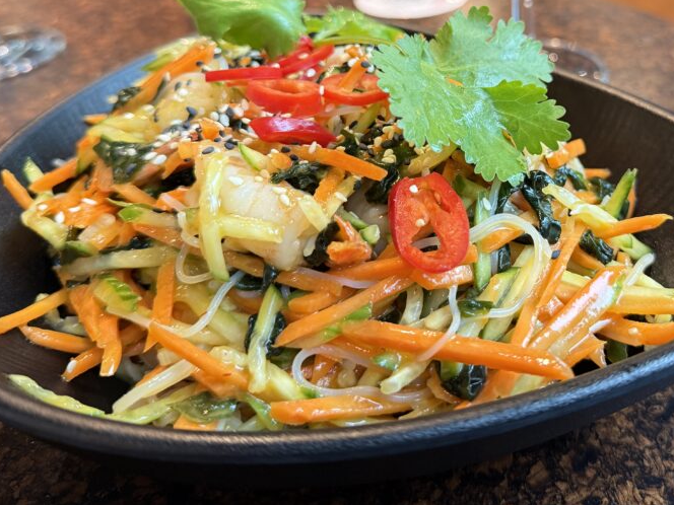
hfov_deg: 49.0
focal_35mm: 37
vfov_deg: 37.6
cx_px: 466
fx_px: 720
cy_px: 120
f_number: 1.78
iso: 320
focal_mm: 6.76
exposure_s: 1/50
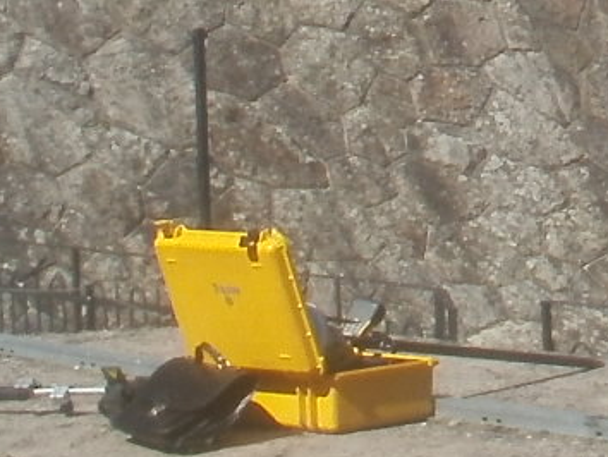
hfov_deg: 9.0
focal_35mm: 208
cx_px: 1182
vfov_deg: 6.8
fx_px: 3656
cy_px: -661
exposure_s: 1/400
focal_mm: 6.3
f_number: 5.6
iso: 100
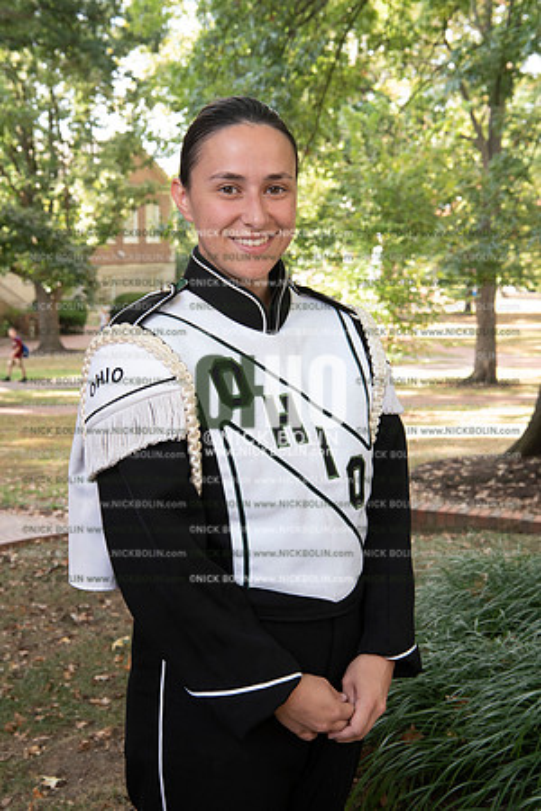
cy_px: 406
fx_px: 1127
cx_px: 270
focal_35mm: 50
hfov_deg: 27.0
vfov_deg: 39.6
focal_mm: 50
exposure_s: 1/100
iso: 800
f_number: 8
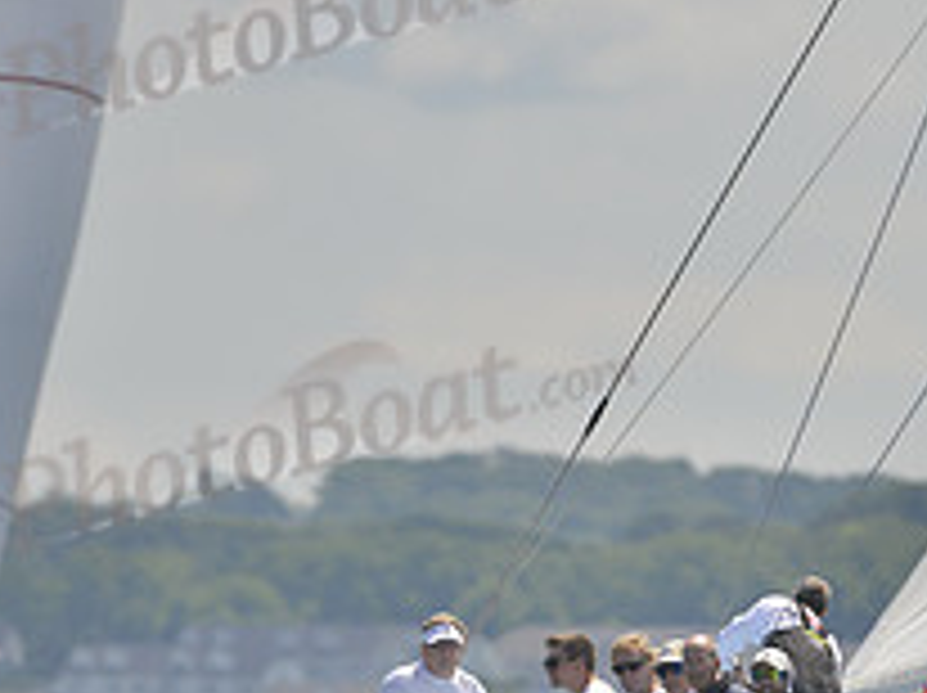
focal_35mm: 650
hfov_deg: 3.1
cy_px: 605
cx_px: 873
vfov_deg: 2.3
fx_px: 17386
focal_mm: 240
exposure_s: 1/2000
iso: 280
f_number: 5.6
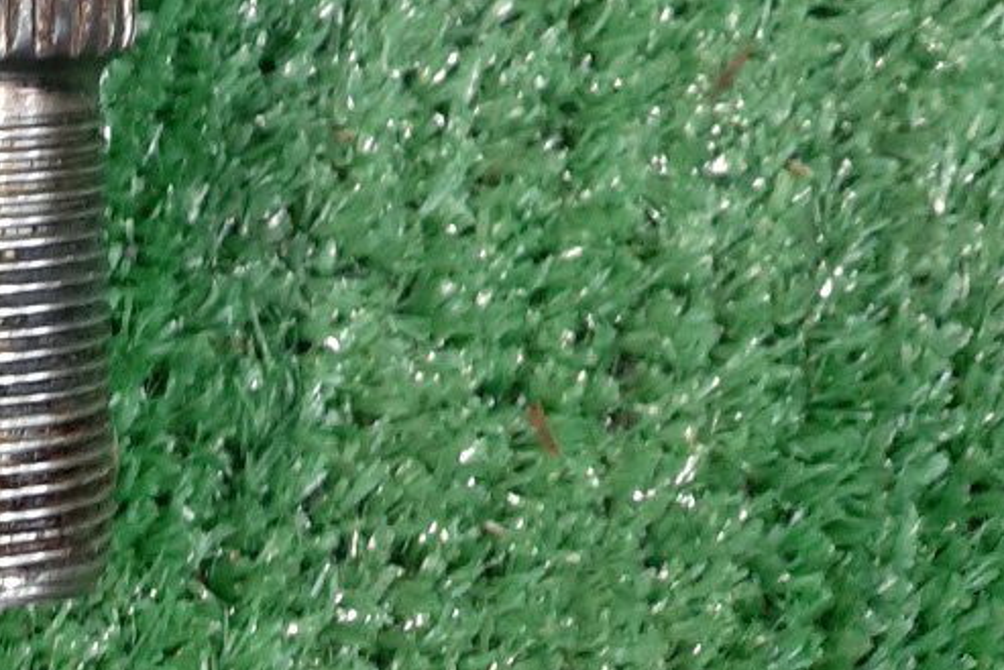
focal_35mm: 79
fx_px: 2204
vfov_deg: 13.8
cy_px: -786
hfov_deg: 24.1
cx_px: -77
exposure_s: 1/25
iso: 191
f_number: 1.7
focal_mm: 3.93
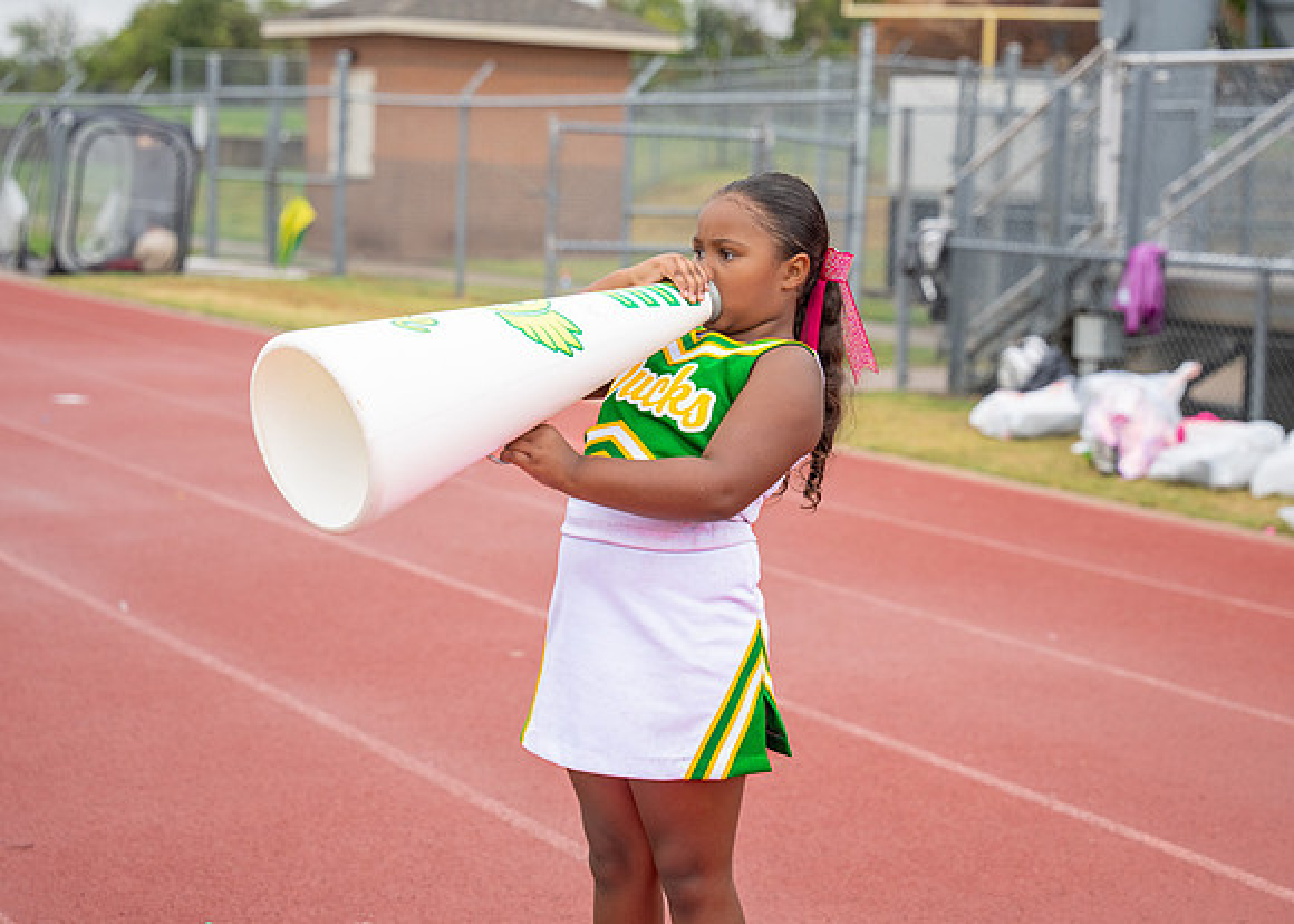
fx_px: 2831
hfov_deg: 25.7
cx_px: 697
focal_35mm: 77
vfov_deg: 18.5
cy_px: 346
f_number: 2.8
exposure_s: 1/1250
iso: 320
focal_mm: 54.6
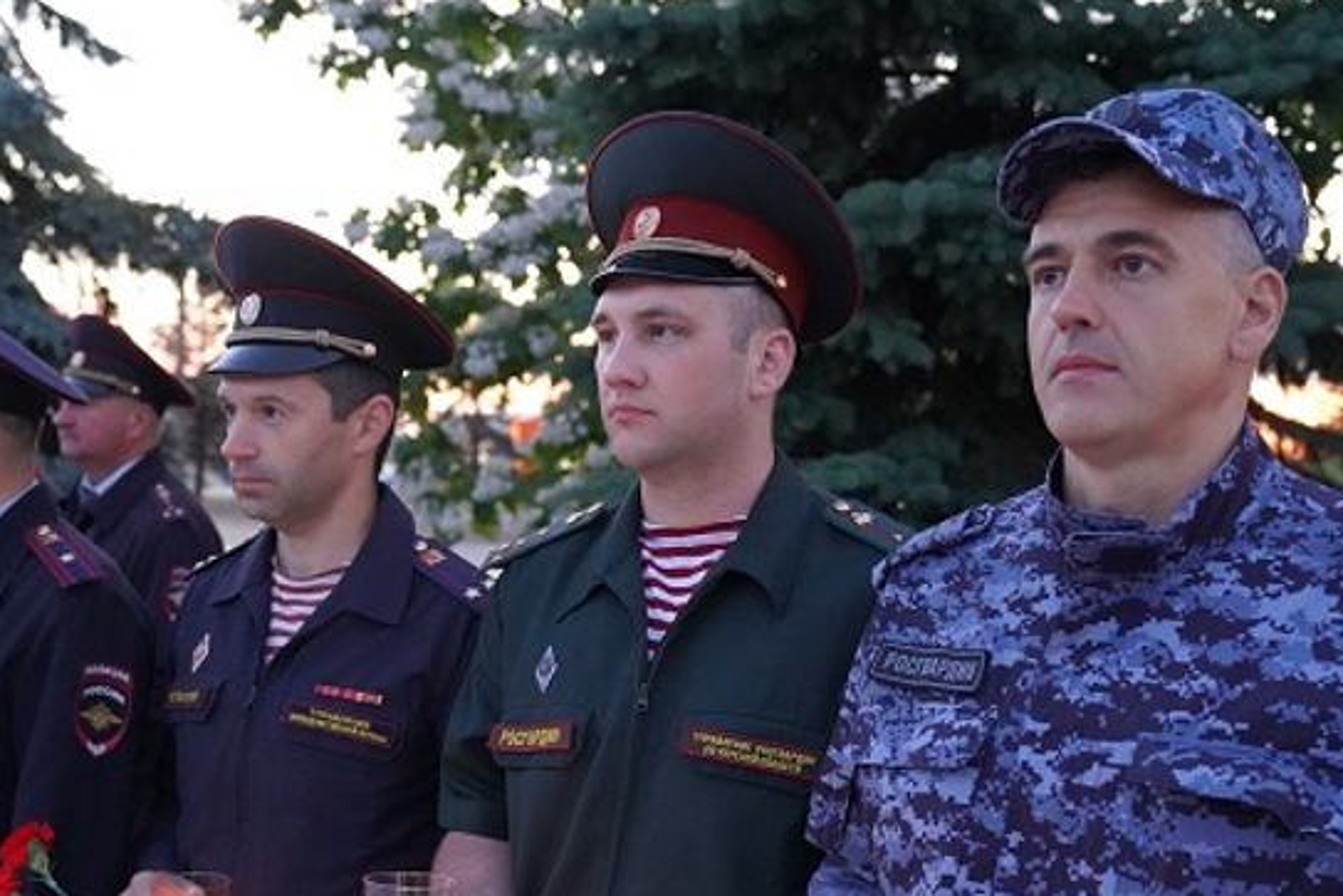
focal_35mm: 47
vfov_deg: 28.4
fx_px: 1753
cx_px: 626
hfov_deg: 41.9
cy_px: 609
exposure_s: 1/160
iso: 12800
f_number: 4
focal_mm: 34
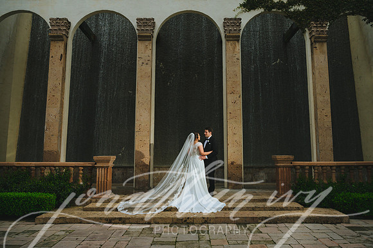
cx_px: 198
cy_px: 120
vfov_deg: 50.3
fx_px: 264
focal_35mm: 26
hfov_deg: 70.3
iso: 250
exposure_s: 1/200
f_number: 4
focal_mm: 24
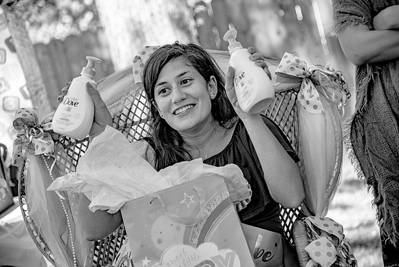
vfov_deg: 16.1
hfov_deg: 23.9
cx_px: 200
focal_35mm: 85
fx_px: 942
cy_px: 134
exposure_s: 1/160
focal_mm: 85
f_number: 4
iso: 125
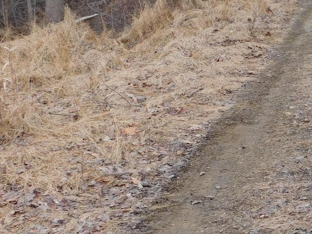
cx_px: 421
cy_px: 61
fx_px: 965
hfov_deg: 17.1
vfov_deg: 13.8
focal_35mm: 107
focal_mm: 6.3
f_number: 3.5
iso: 125
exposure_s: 1/160
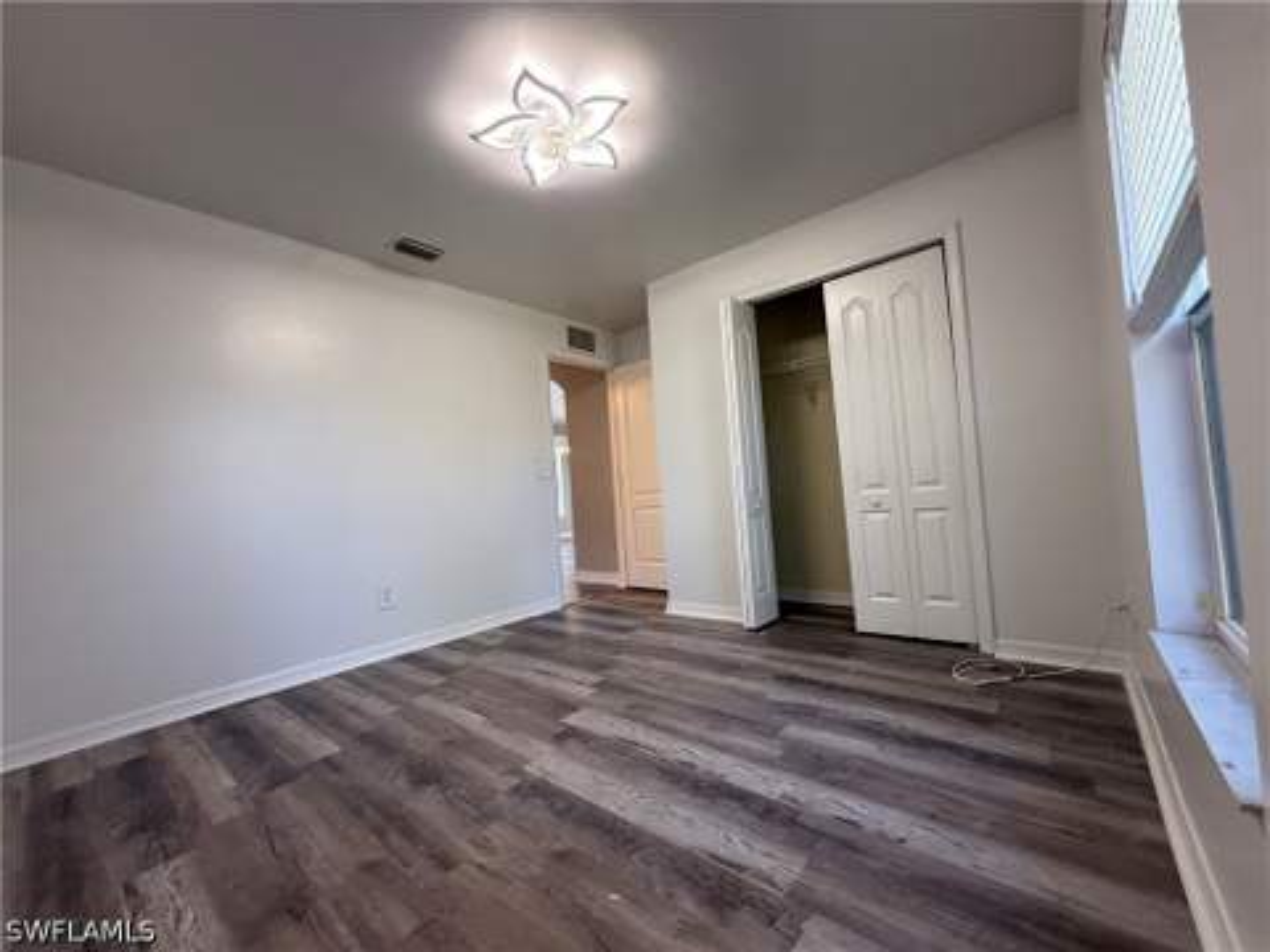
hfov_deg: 102.1
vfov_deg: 85.7
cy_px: 476
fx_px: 514
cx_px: 635
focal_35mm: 14
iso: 160
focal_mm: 2.22
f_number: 2.2
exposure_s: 1/120
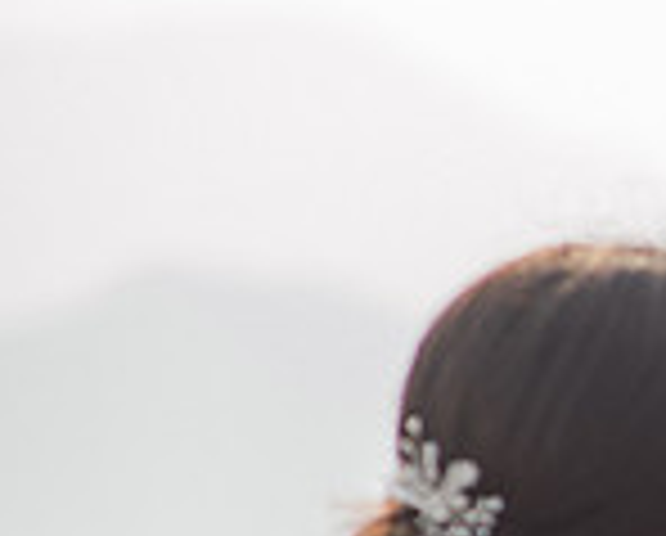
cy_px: 804
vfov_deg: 4.9
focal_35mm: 312
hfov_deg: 6.0
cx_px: 1287
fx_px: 6162
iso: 160
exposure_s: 1/1600
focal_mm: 85
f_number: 2.5
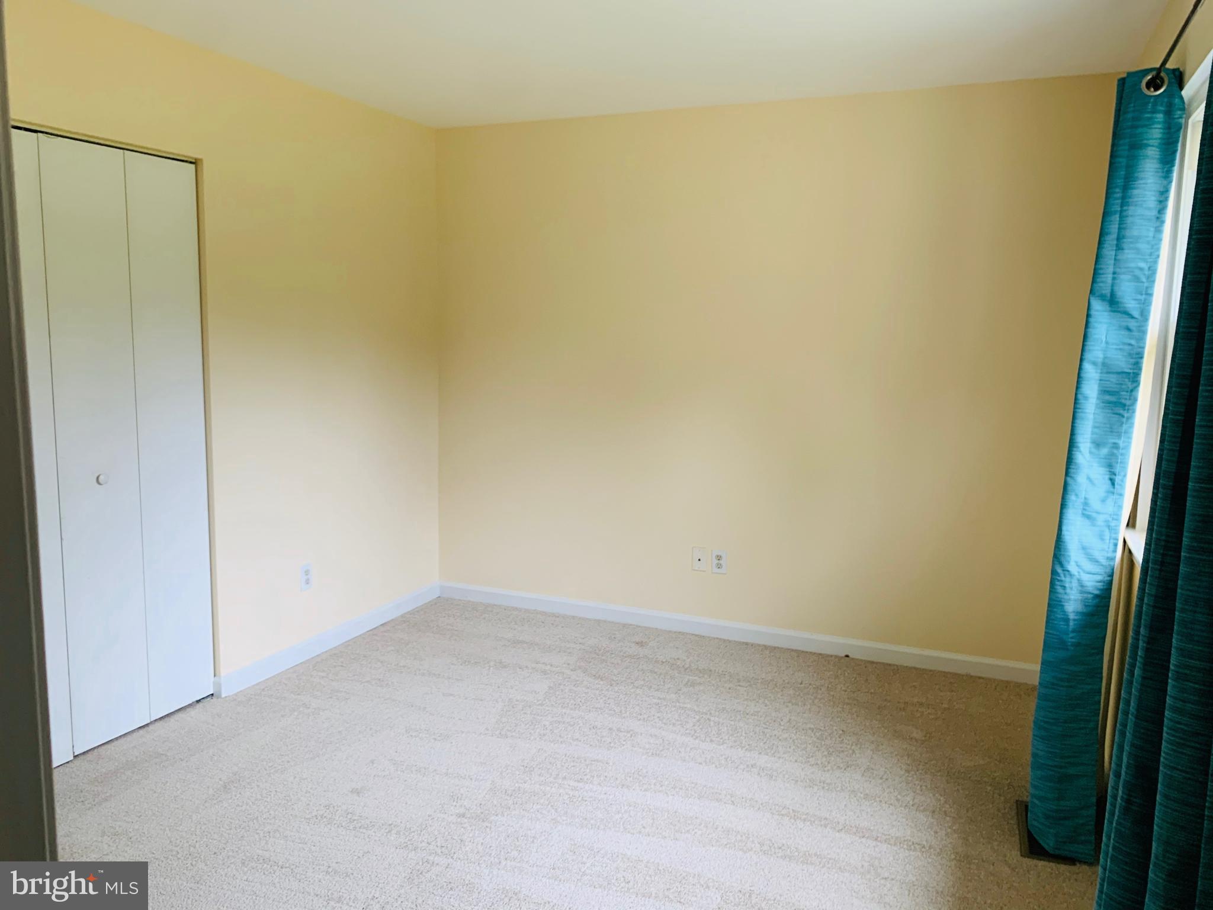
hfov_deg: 67.3
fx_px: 911
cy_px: 455
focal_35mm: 26
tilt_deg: -7.4
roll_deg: -1.3
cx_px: 606
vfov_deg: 53.1
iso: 80
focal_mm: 4.25
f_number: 1.8
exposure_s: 1/60
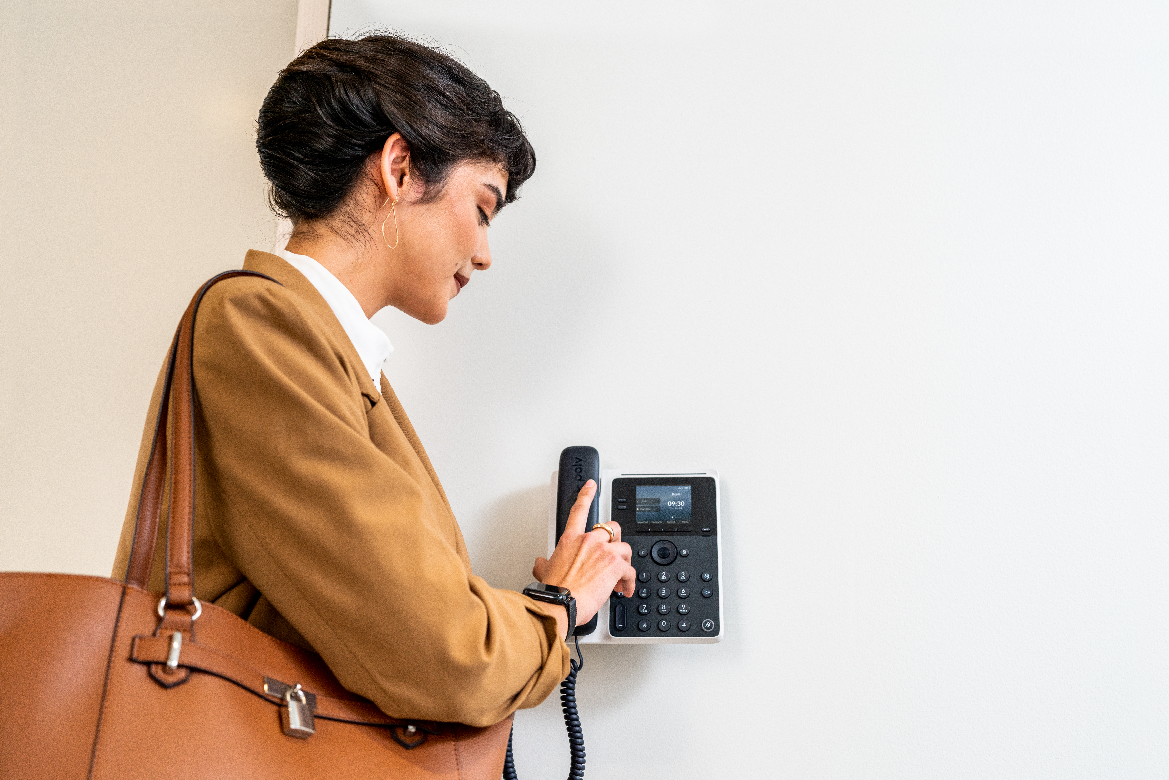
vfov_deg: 37.9
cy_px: 390
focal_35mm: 35
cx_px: 584
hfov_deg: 54.4
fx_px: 1137
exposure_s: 1/125
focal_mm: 35
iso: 500
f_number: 4
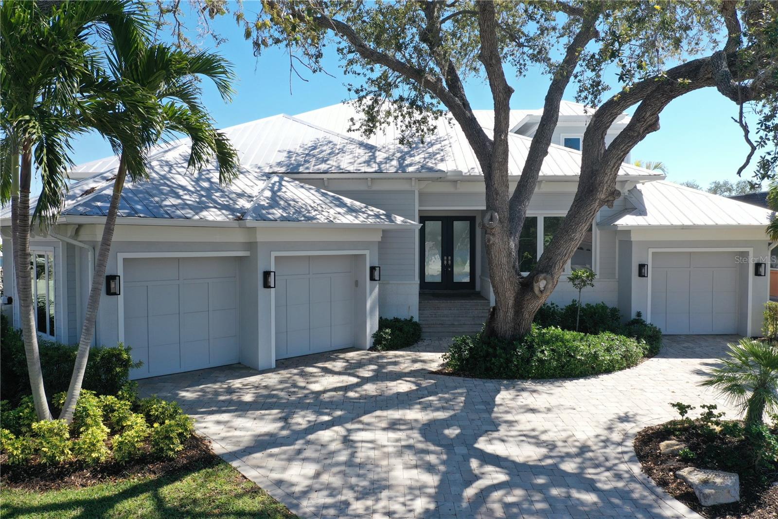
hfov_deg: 65.5
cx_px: 389
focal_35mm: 28
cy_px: 260
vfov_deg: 46.4
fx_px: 605
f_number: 5
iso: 100
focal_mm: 10.26
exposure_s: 1/320
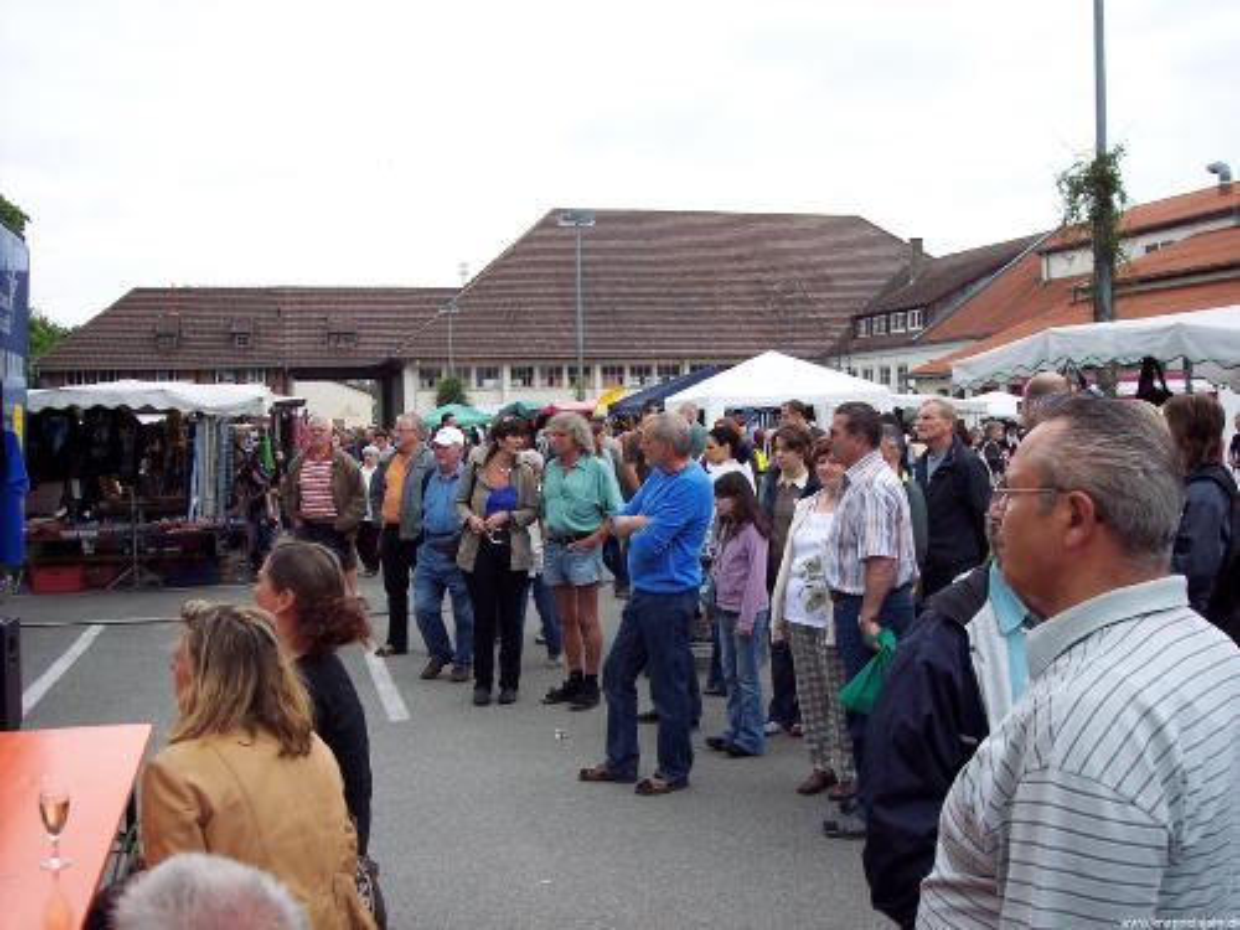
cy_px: 465
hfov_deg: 47.9
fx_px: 1397
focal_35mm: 39
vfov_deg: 36.8
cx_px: 620
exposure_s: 1/350
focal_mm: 8
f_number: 3.4
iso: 100
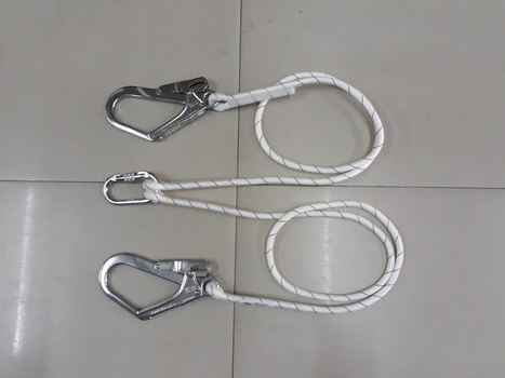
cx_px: 252
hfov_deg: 65.3
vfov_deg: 51.3
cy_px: 189
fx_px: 394
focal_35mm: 27
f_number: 1.7
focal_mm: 3.71
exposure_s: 1/50
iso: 250
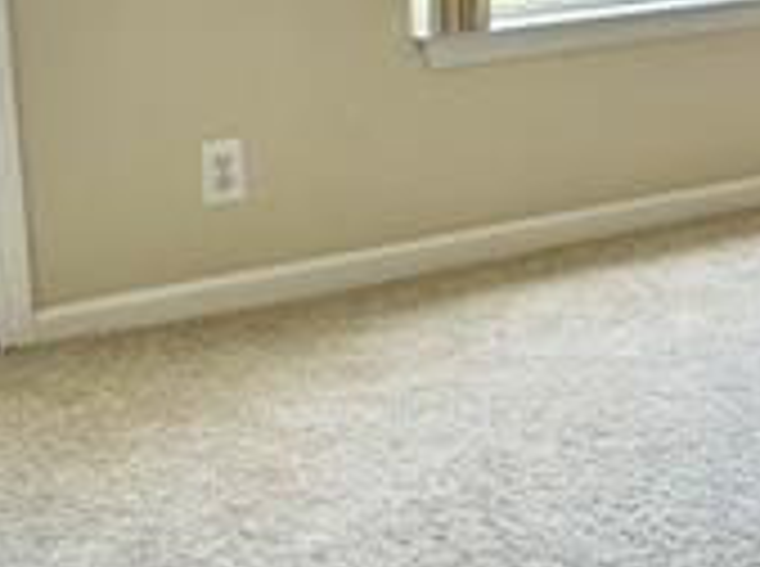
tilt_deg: -6.5
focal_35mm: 85
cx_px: 1282
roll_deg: +0.6
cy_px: -79
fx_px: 1862
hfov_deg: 18.9
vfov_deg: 16.7
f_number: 2.2
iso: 40
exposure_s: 1/99
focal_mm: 2.22
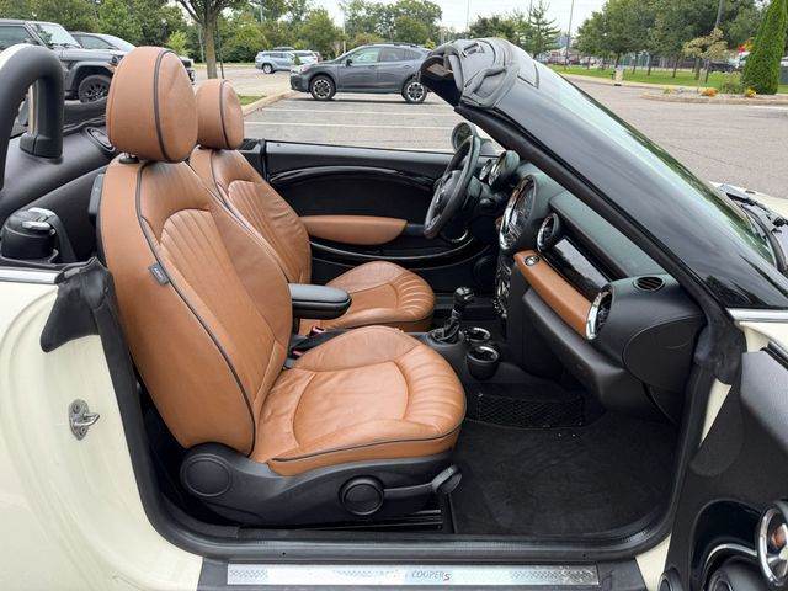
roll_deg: -0.6
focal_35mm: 24
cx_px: 394
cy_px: 296
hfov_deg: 71.6
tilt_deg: -23.9
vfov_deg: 56.8
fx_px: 546
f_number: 1.78
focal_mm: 6.76
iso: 80
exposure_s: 1/121
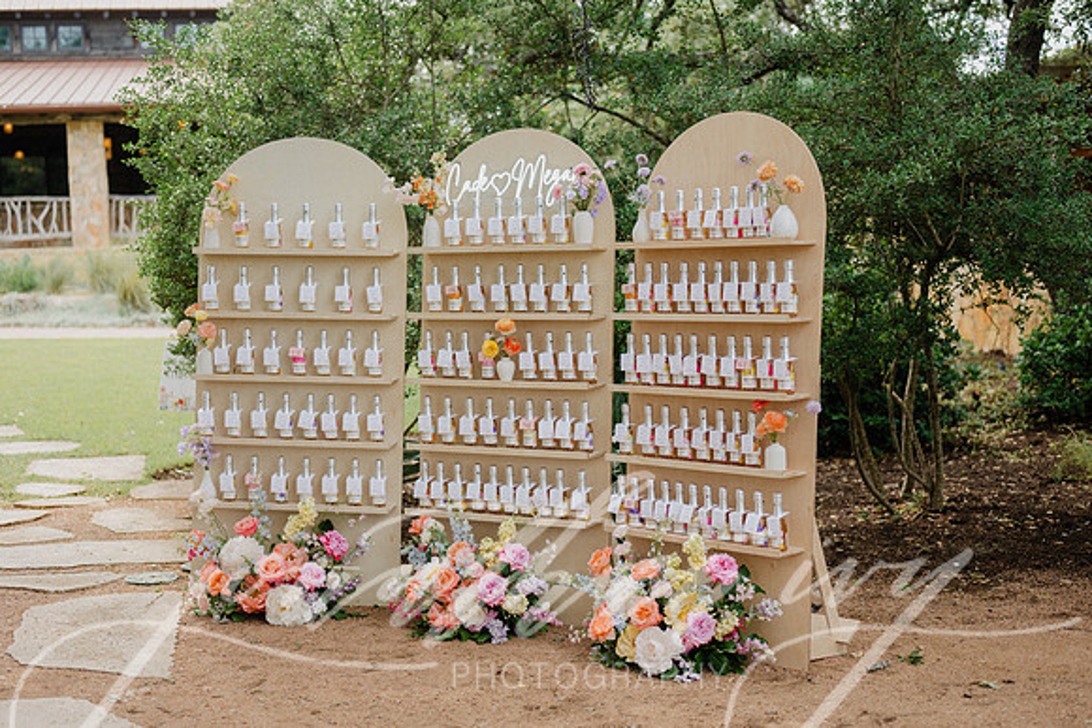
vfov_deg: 25.8
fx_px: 1593
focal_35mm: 53
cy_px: 364
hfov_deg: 37.8
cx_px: 573
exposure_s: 1/640
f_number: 2
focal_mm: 50
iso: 100
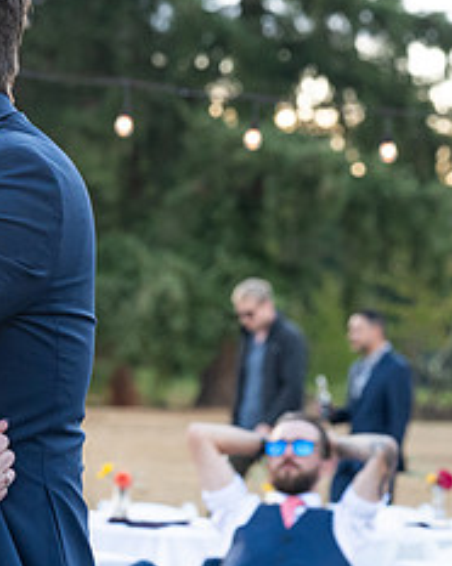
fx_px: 2779
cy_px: 300
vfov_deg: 11.6
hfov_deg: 9.1
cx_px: -202
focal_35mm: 166
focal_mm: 71
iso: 2000
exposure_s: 1/500
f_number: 4
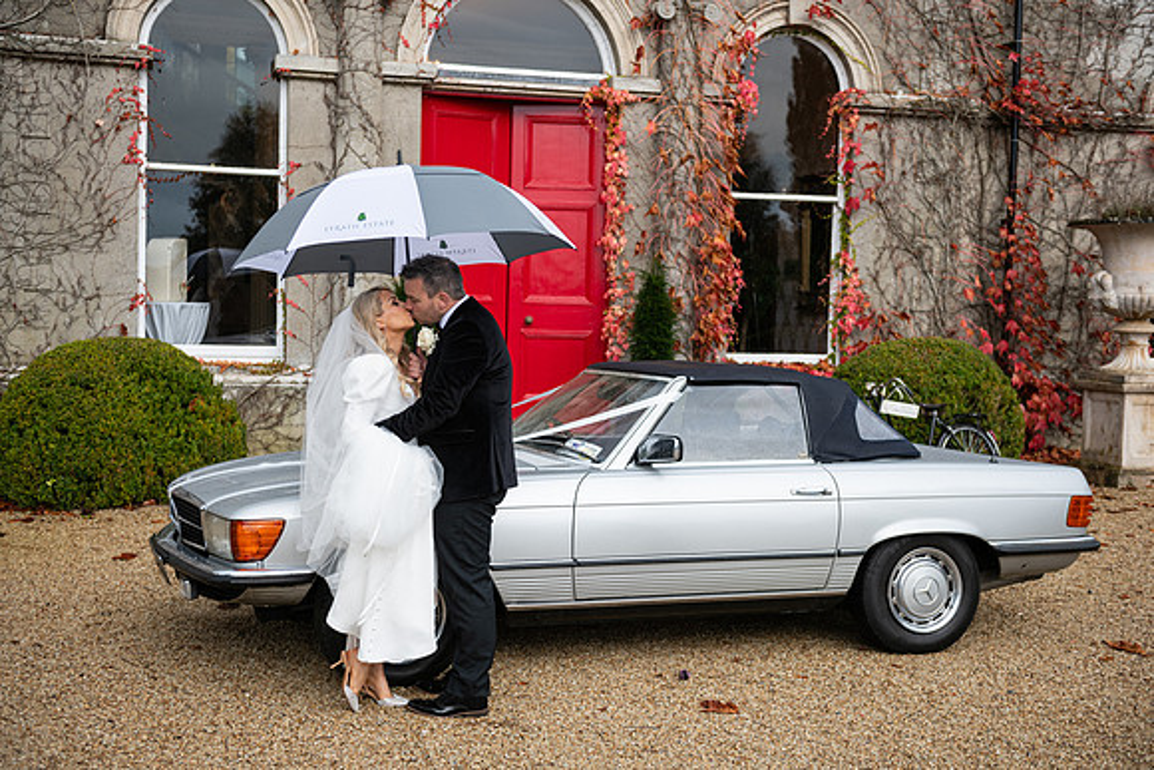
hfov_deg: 41.1
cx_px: 577
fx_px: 1539
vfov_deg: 28.1
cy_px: 385
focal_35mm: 48
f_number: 3.5
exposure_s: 1/160
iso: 100
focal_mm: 48
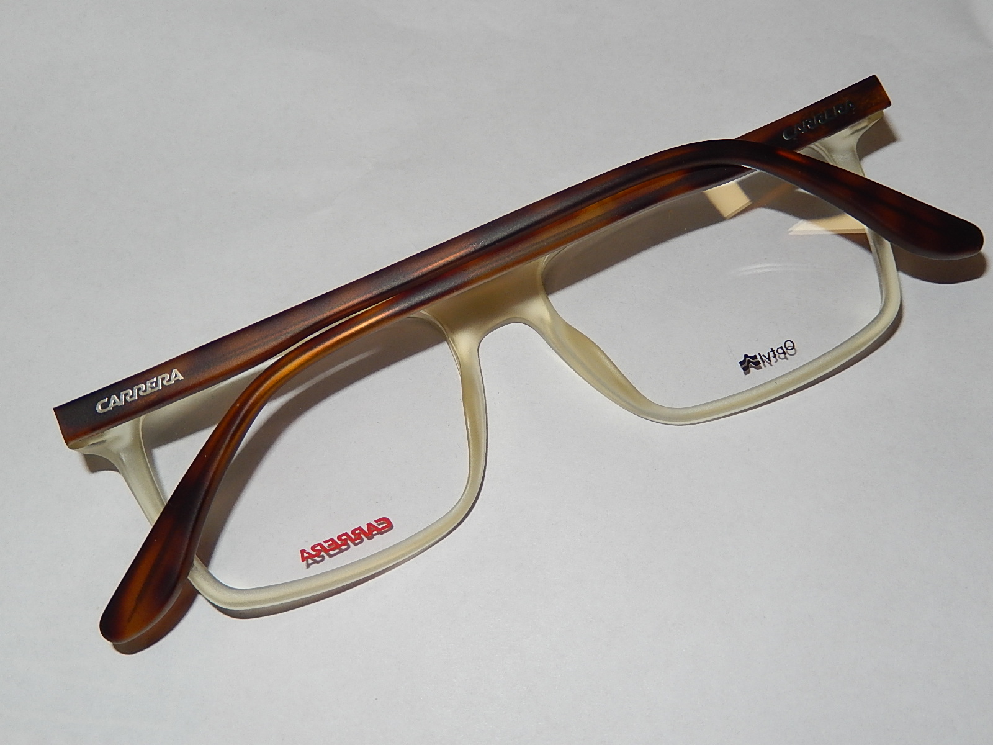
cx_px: 496
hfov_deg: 45.8
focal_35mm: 41
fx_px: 1176
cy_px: 372
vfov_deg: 35.1
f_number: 8.4
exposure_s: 1/30
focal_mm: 7.3
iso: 200
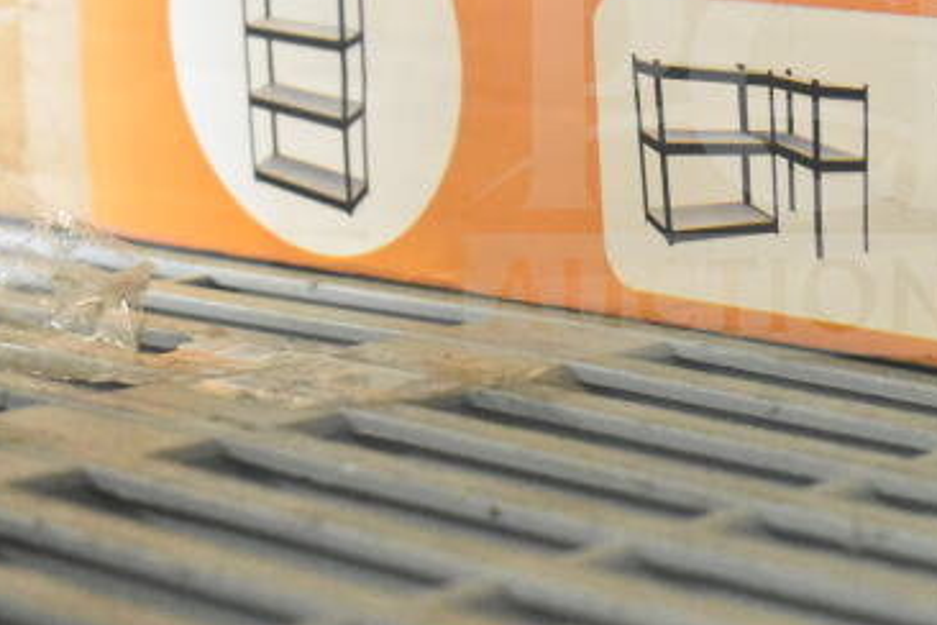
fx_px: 3253
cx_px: 750
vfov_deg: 10.9
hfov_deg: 16.3
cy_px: 152
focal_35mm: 125
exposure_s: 1/80
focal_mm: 50
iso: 16000
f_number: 5.6
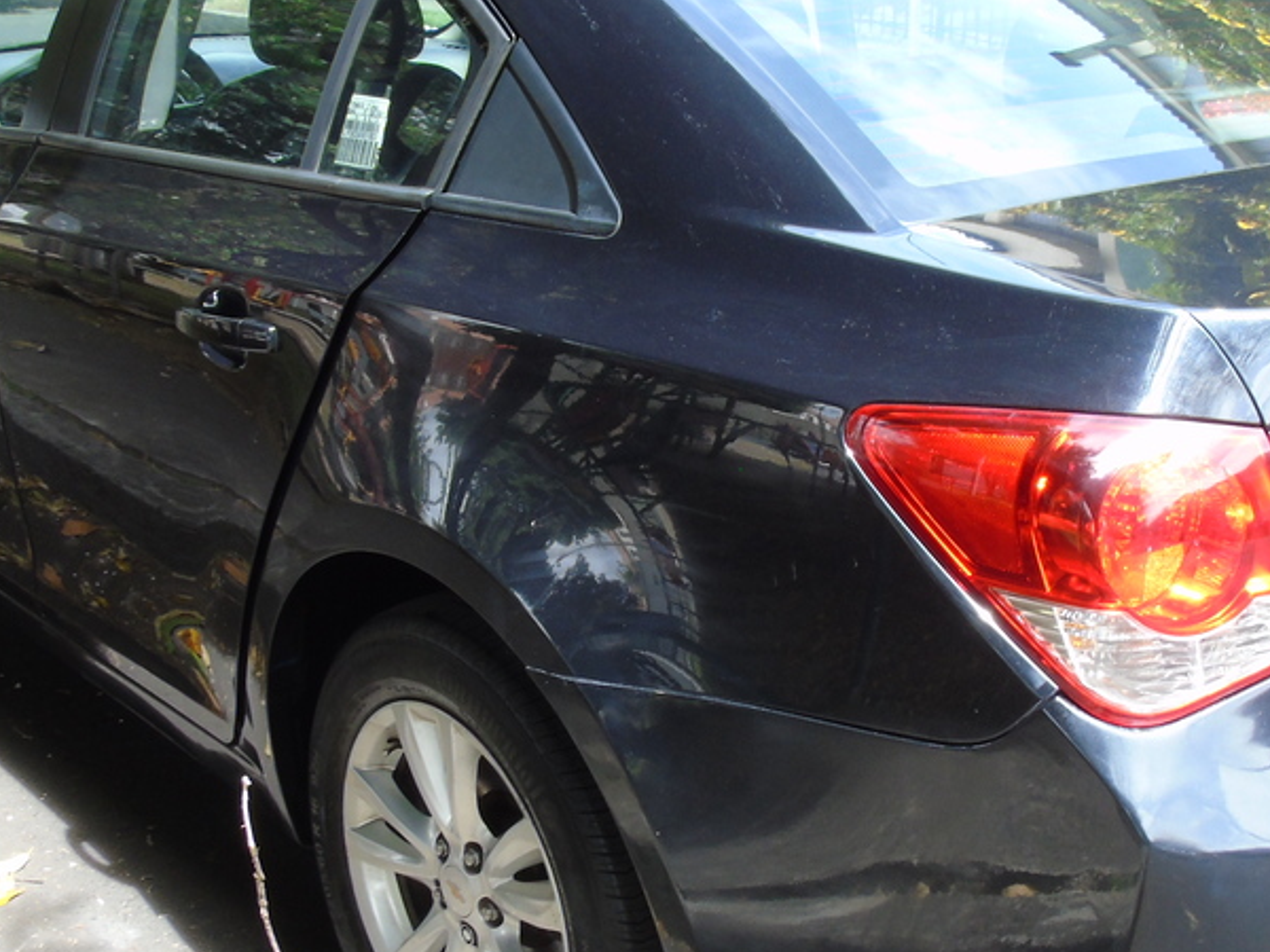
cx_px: 773
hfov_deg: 38.0
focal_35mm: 50
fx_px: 1834
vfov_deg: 29.0
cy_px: 580
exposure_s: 1/30
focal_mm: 4.4
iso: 80
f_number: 6.1
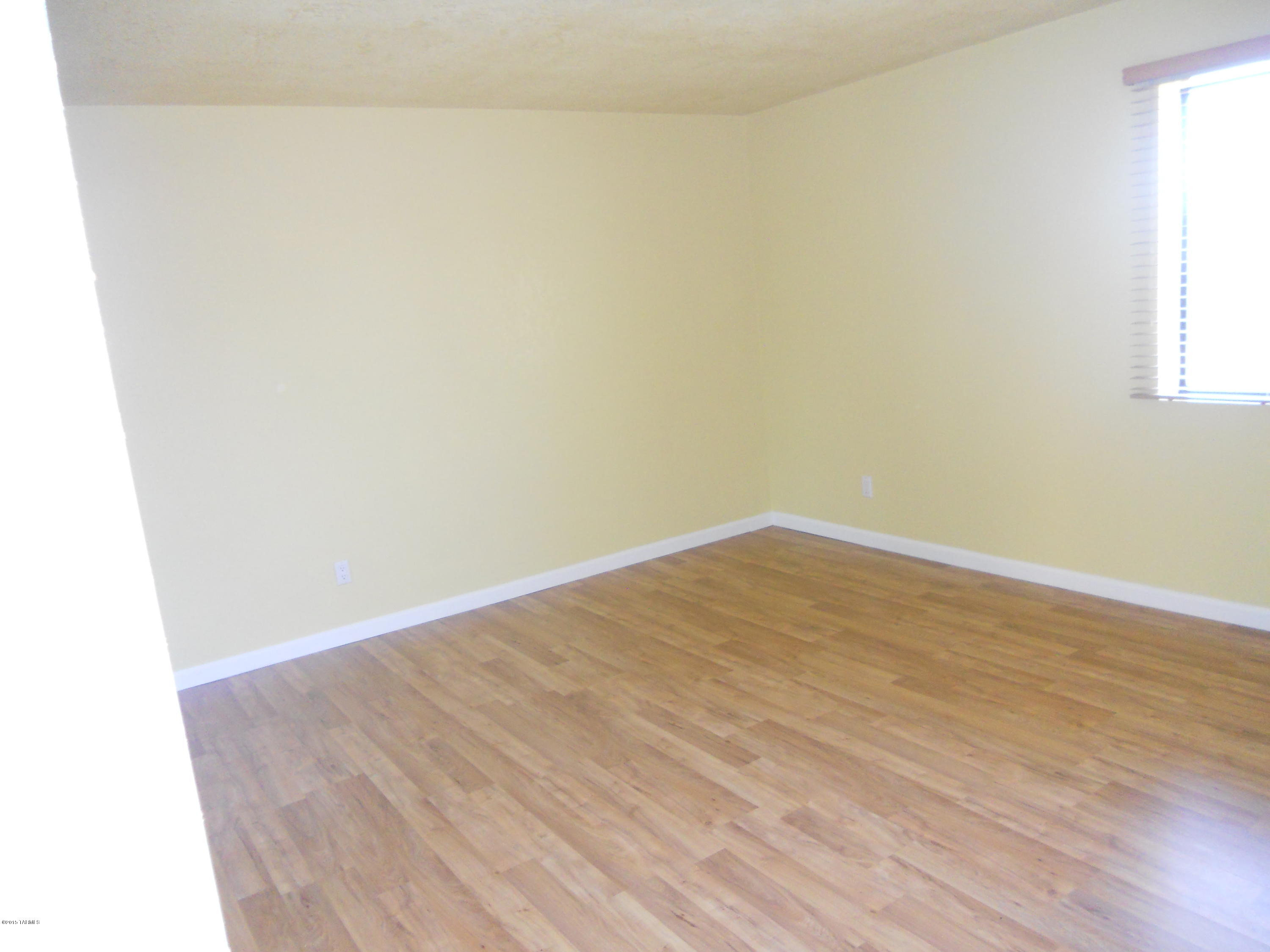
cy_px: 476
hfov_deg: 65.3
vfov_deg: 51.4
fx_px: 991
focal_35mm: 27
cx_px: 635
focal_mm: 4.9
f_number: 3.2
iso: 400
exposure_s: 1/25
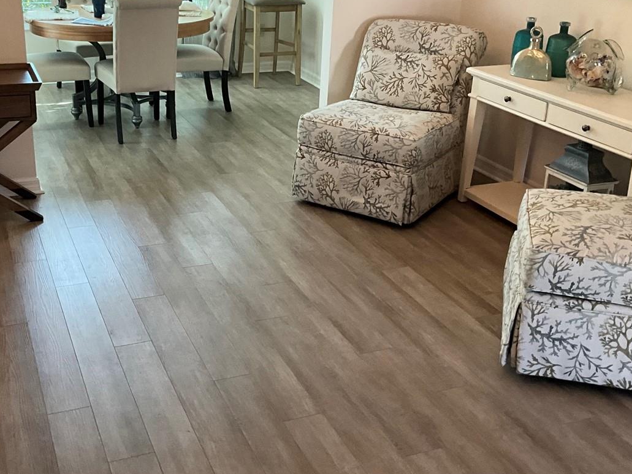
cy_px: 193
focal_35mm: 45
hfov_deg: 41.9
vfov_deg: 32.1
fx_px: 821
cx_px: 255
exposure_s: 1/60
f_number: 1.8
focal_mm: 3
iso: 100
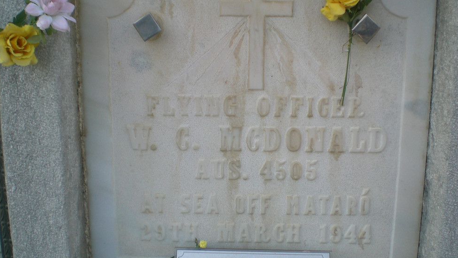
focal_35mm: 45
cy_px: 119
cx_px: 243
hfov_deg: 45.5
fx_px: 546
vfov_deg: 26.5
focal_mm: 6.3
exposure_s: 1/125
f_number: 3.1
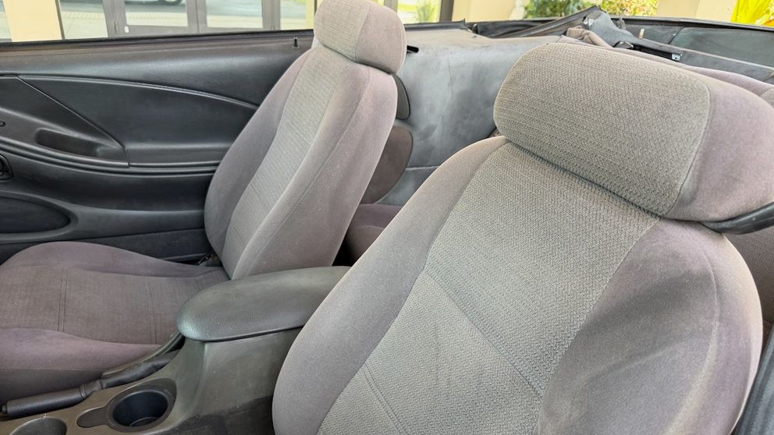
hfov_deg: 69.9
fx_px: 554
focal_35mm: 27
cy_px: 276
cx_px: 381
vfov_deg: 42.5
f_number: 1.78
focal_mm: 6.76
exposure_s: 1/121
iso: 160
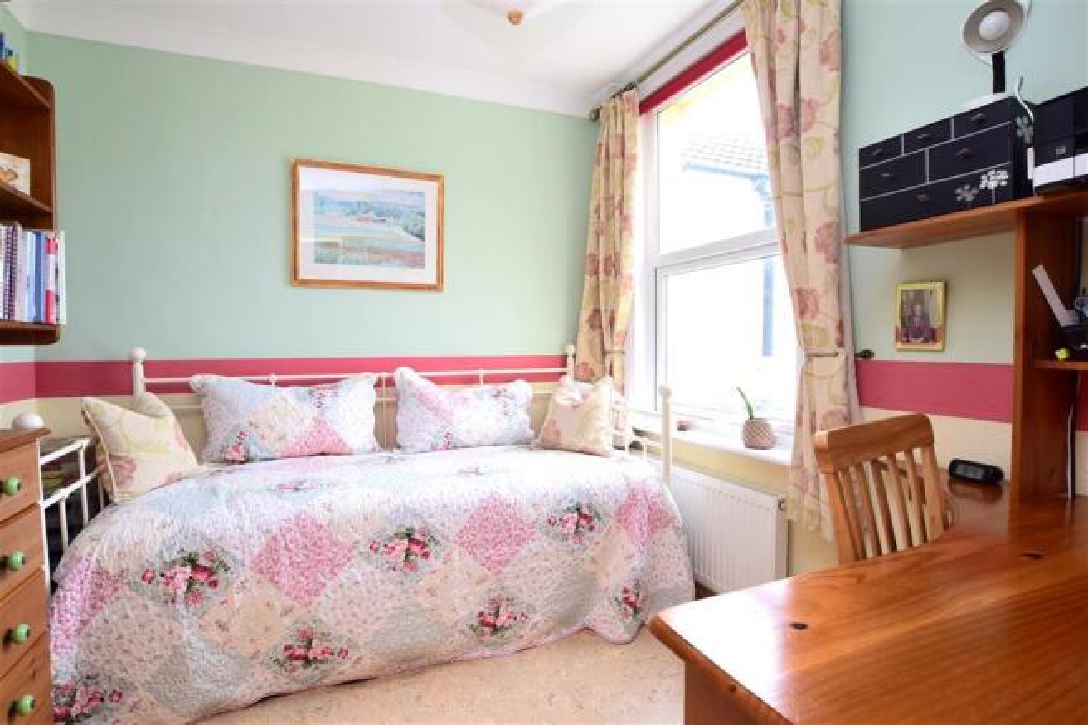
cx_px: 544
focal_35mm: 17
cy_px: 362
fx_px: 521
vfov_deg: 69.6
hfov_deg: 92.5
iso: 400
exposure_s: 1/40
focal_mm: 11.5
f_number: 8
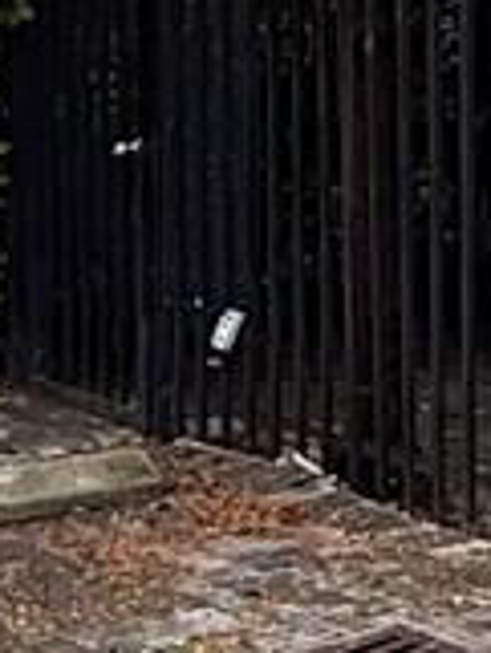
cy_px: 122
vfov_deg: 14.1
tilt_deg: -3.4
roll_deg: -0.8
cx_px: 239
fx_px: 2625
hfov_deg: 10.7
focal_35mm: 139
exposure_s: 1/99
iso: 64
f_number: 2.2
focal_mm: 2.22
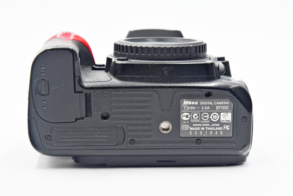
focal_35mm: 105
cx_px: 146
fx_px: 855
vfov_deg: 13.0
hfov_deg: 19.5
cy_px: 98
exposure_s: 1/125
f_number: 7.1
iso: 1600
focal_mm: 70
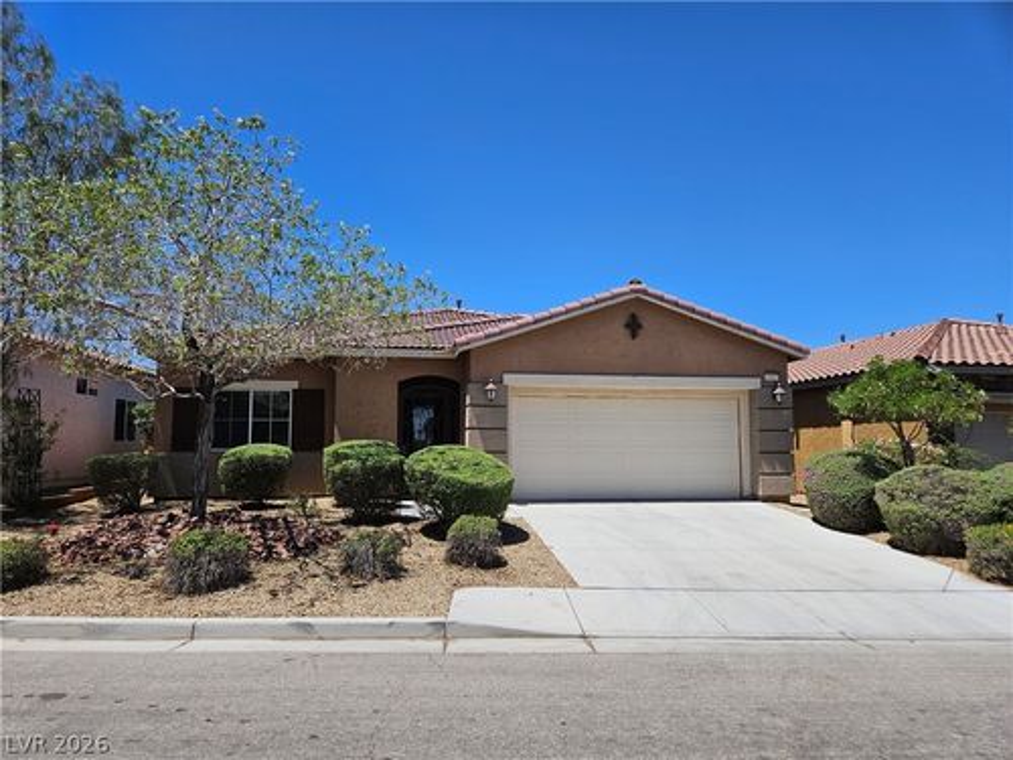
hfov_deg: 73.9
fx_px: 673
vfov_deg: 58.9
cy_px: 380
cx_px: 506
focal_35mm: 23
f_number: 1.8
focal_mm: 5.4
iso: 25
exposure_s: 1/2812
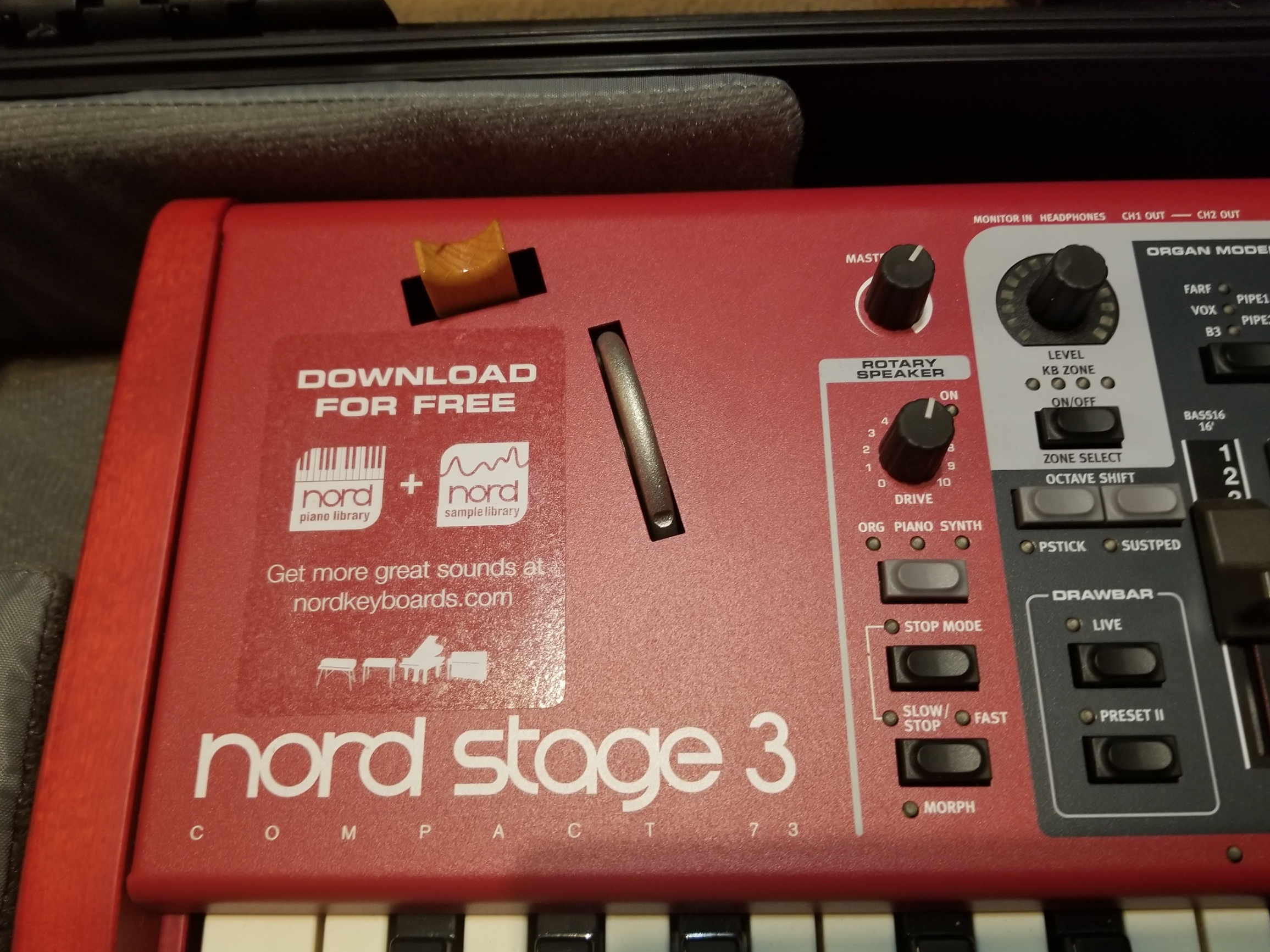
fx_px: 991
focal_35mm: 27
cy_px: 488
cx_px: 620
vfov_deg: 51.3
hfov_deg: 65.3
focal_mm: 4.3
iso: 250
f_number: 1.7
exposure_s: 1/13
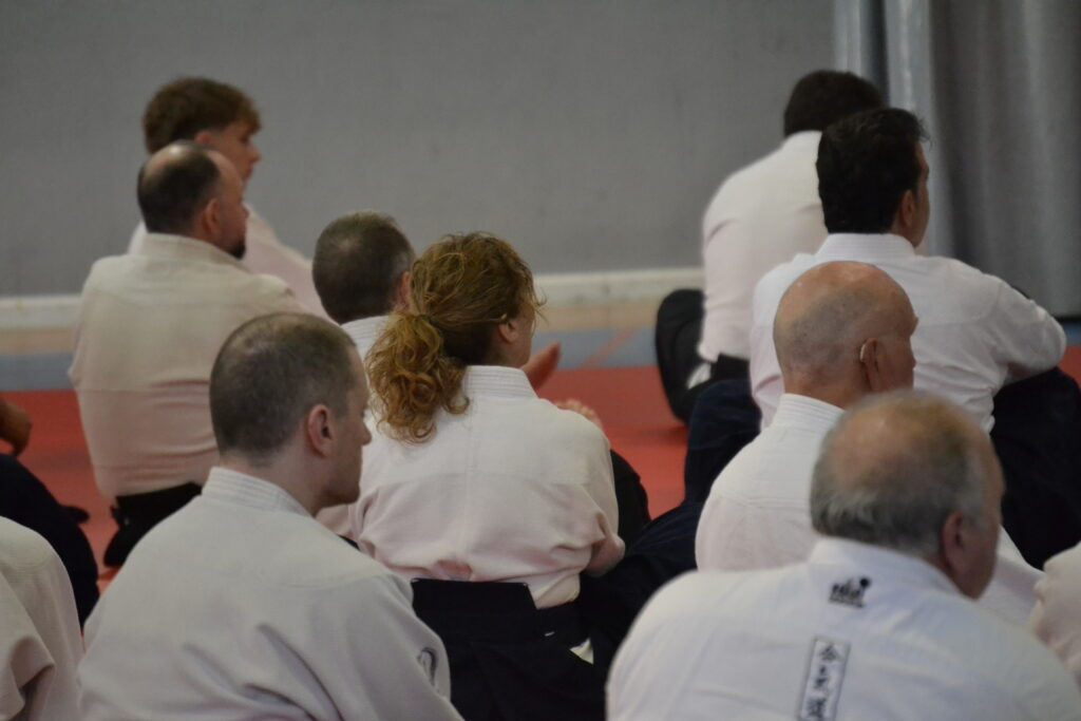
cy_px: 360
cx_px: 540
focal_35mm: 300
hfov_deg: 6.9
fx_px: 9009
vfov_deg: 4.6
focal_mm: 200
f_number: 5.6
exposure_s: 1/200
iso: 3200
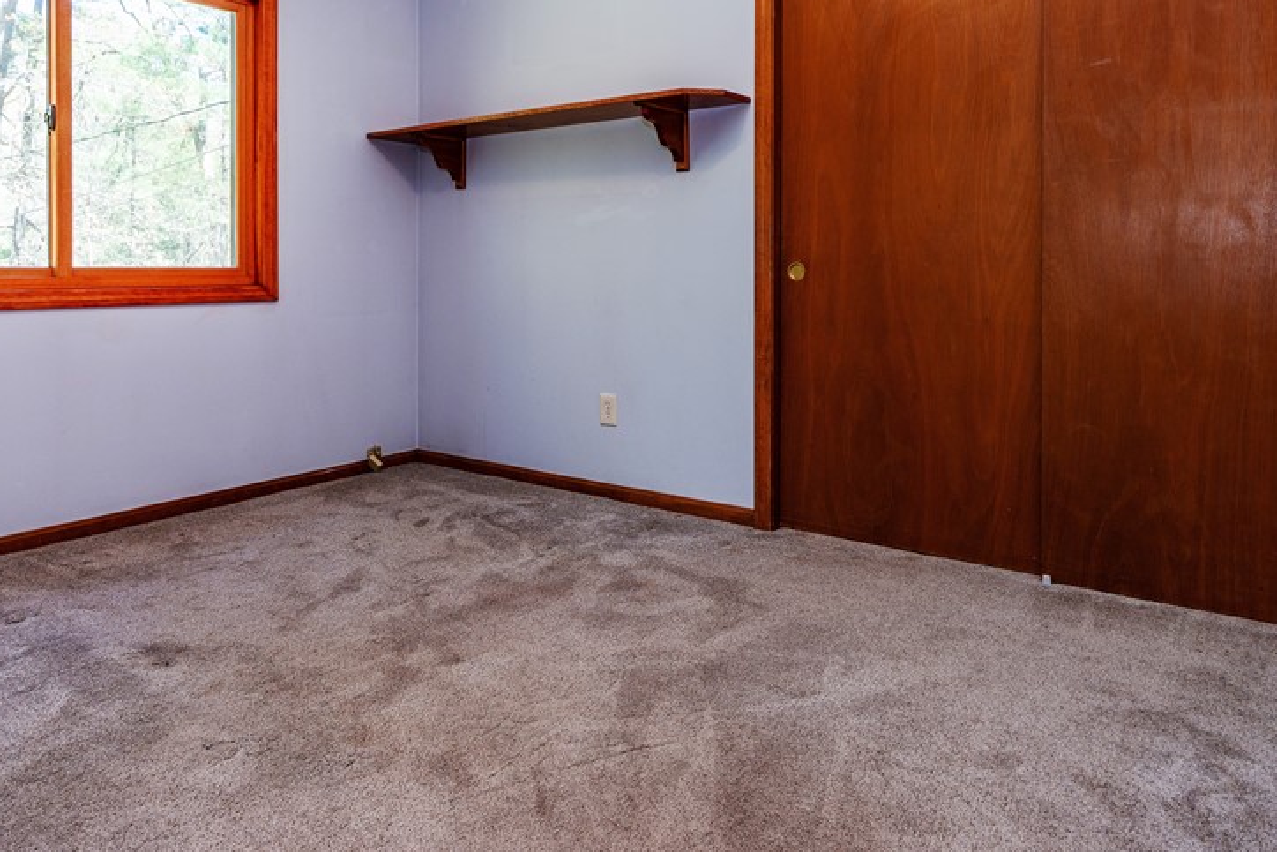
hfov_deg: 73.7
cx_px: 654
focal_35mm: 24
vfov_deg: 52.0
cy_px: 272
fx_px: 851
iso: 100
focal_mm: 16
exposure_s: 1/10
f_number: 6.3
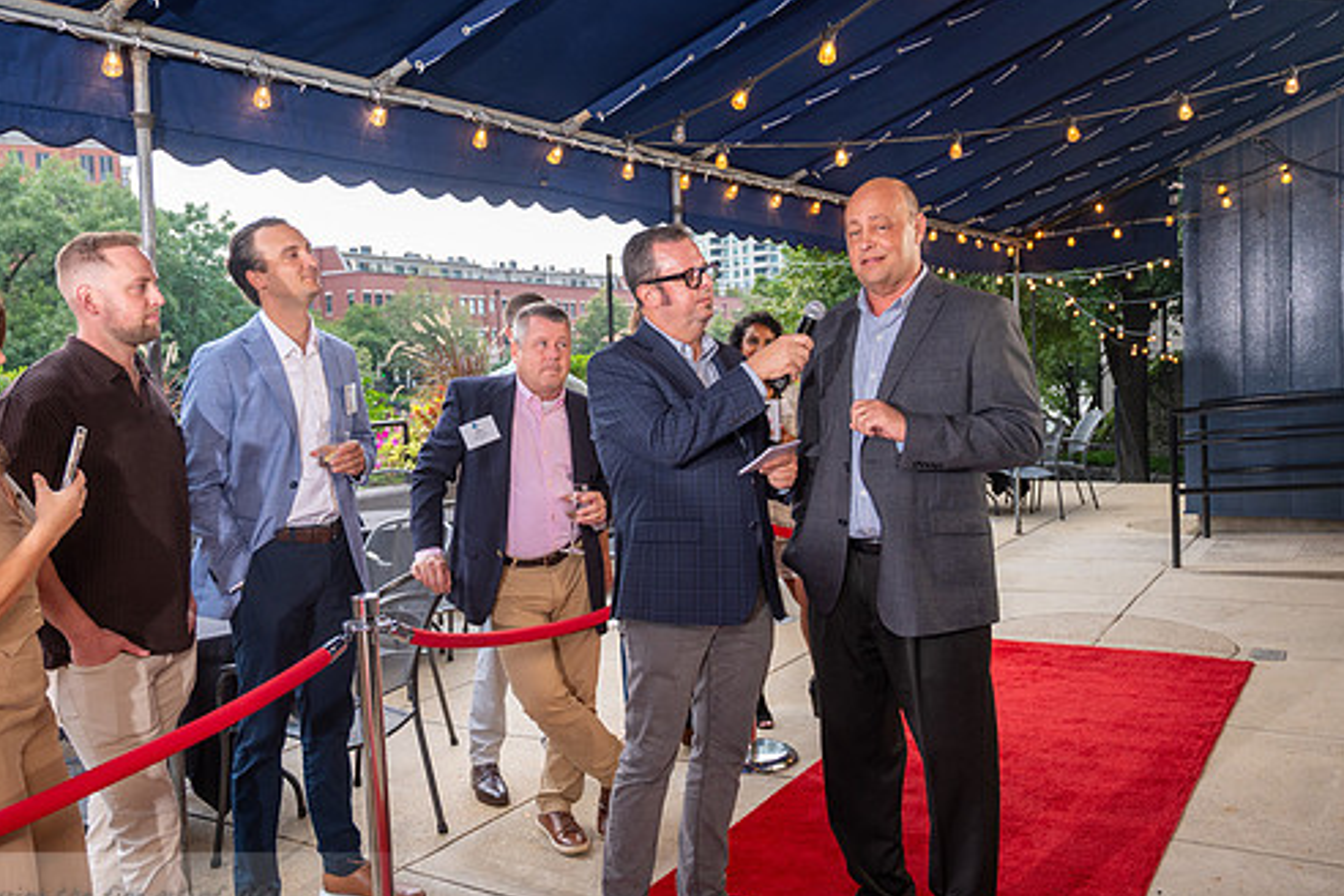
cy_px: 432
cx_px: 593
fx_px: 1232
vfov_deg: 40.0
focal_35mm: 33
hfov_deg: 57.1
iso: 800
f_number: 4
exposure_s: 1/125
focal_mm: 28
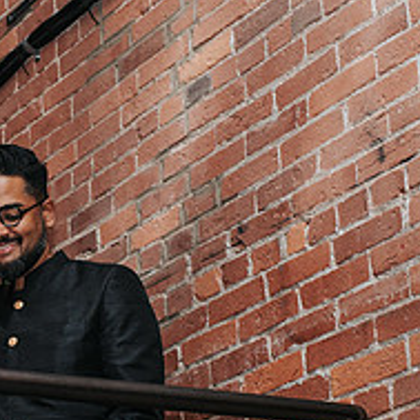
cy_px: 383
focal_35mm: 121
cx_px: -71
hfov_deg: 14.0
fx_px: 1661
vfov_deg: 14.3
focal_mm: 35
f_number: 3.5
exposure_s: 1/200
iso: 800
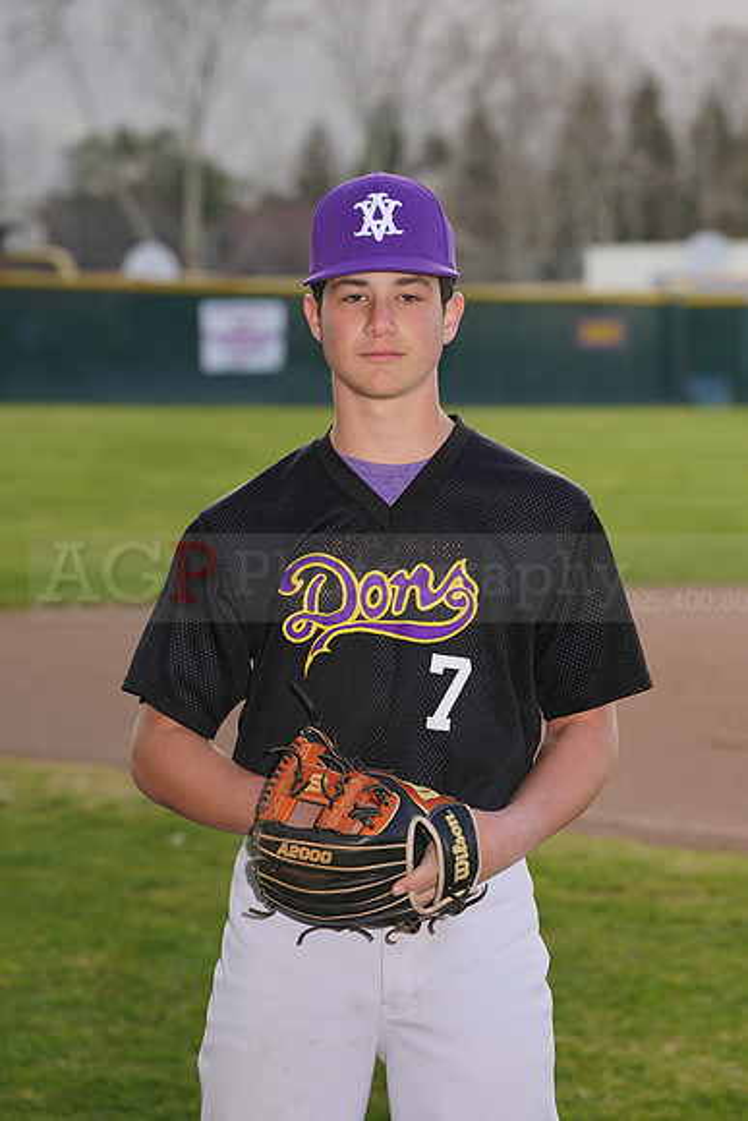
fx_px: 5232
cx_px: 374
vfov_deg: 12.2
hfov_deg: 8.2
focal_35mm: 168
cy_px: 560
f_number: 7.1
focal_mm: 168
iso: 100
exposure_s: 1/200
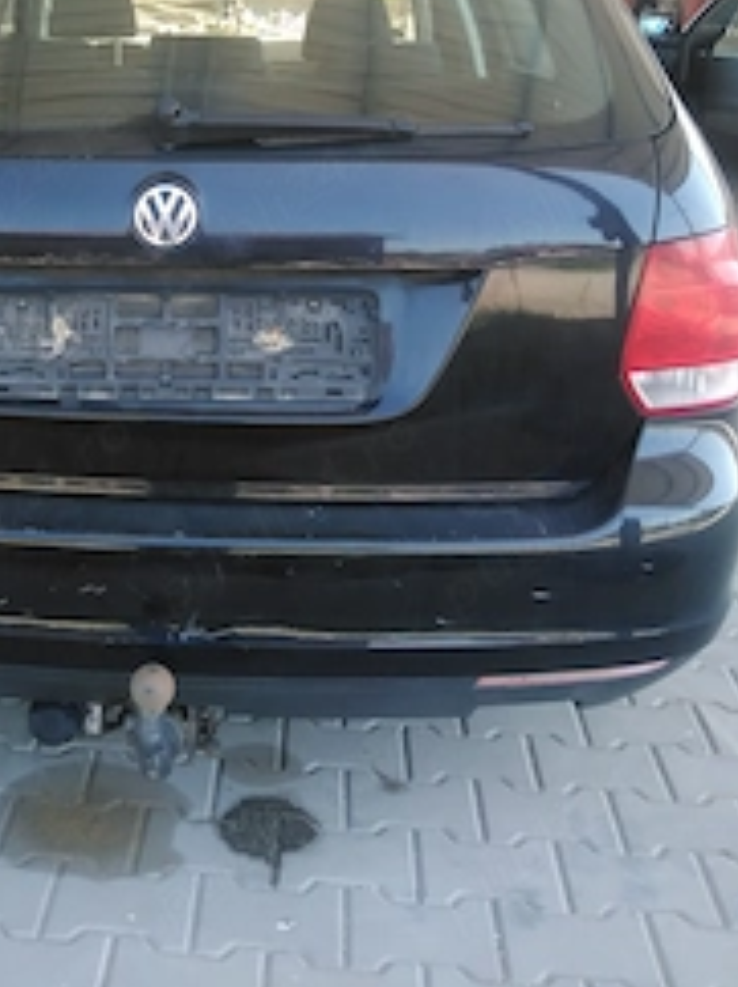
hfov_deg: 32.6
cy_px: 269
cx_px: 143
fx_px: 1224
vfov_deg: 42.8
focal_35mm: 43
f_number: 1.8
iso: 100
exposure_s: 1/128
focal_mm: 3.63
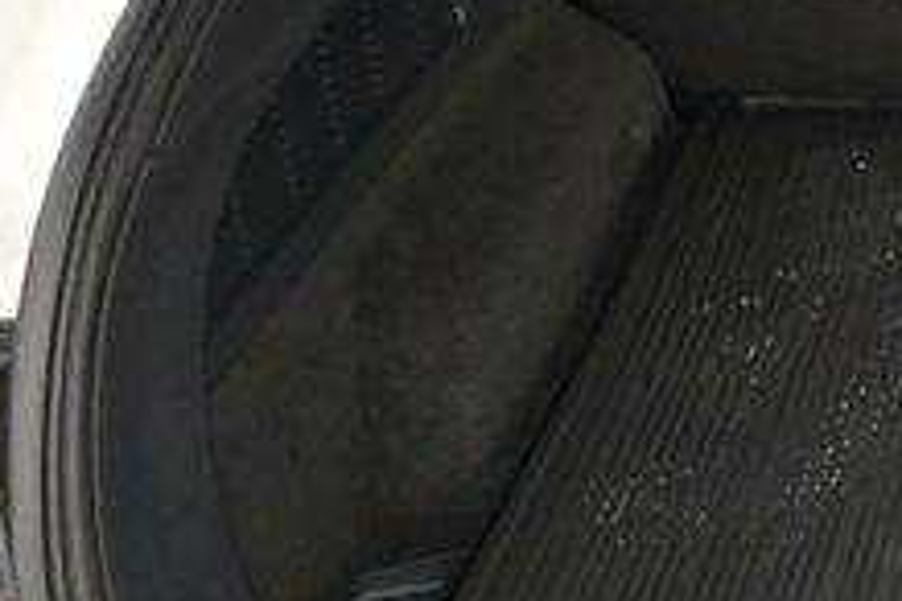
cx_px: 1273
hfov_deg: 22.1
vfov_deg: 17.2
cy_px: 198
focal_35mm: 79
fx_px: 1979
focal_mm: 27
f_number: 2.8
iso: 10000
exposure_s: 1/160
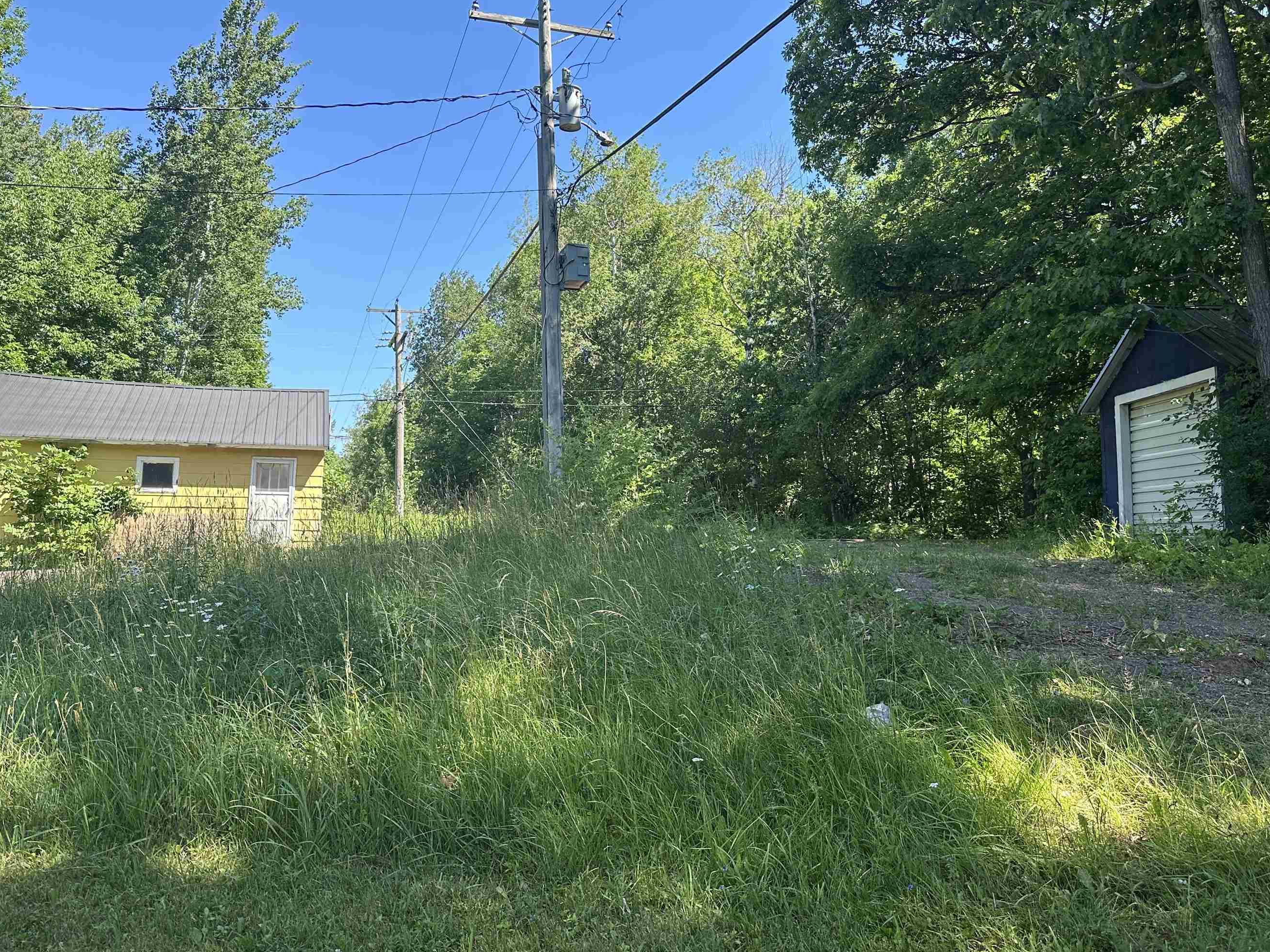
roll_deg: -1.1
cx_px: 677
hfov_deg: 63.4
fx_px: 1027
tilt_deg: +8.2
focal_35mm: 28
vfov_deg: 49.6
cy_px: 405
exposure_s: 1/1083
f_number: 1.78
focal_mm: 6.86
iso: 80
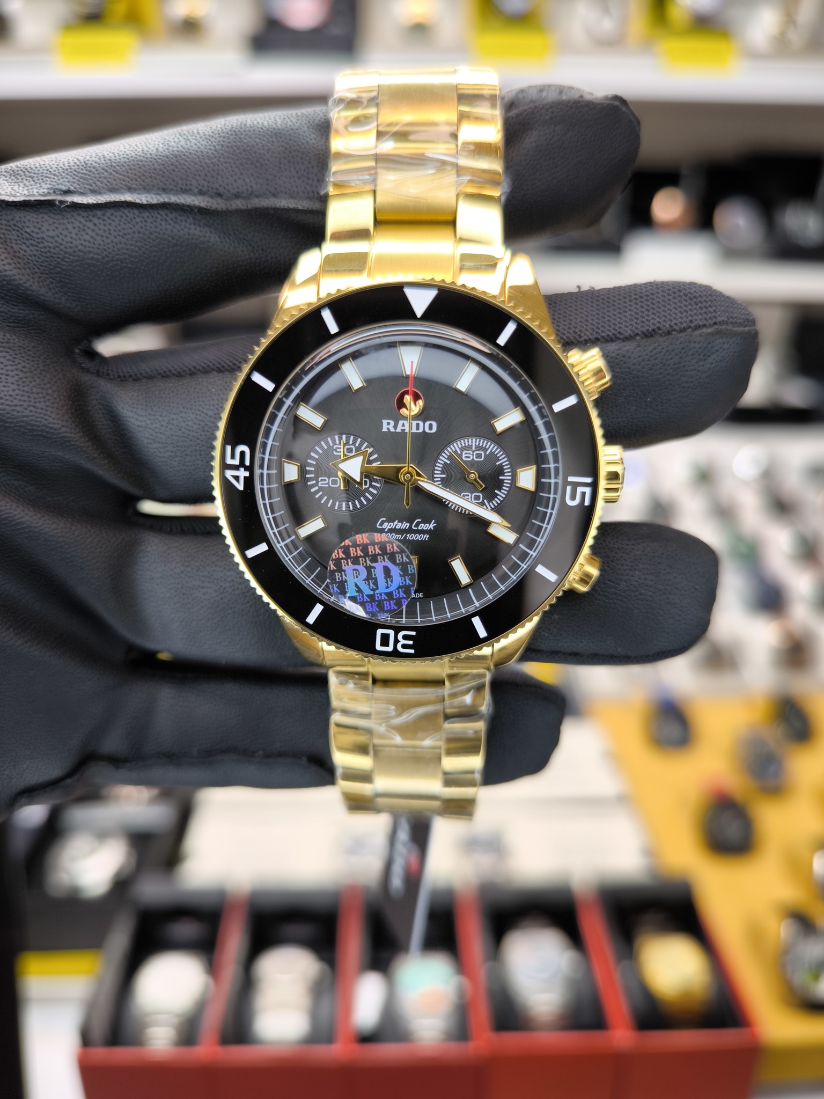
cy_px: 550
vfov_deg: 71.6
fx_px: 762
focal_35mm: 24
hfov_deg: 56.8
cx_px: 412
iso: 50
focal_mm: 6.92
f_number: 1.9
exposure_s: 1/123
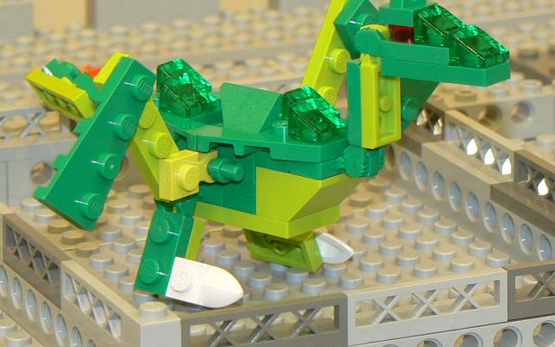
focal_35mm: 263
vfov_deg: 5.0
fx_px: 3978
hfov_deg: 8.0
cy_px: 173
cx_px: 242
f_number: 3.2
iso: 100
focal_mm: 21.2
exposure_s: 1/8
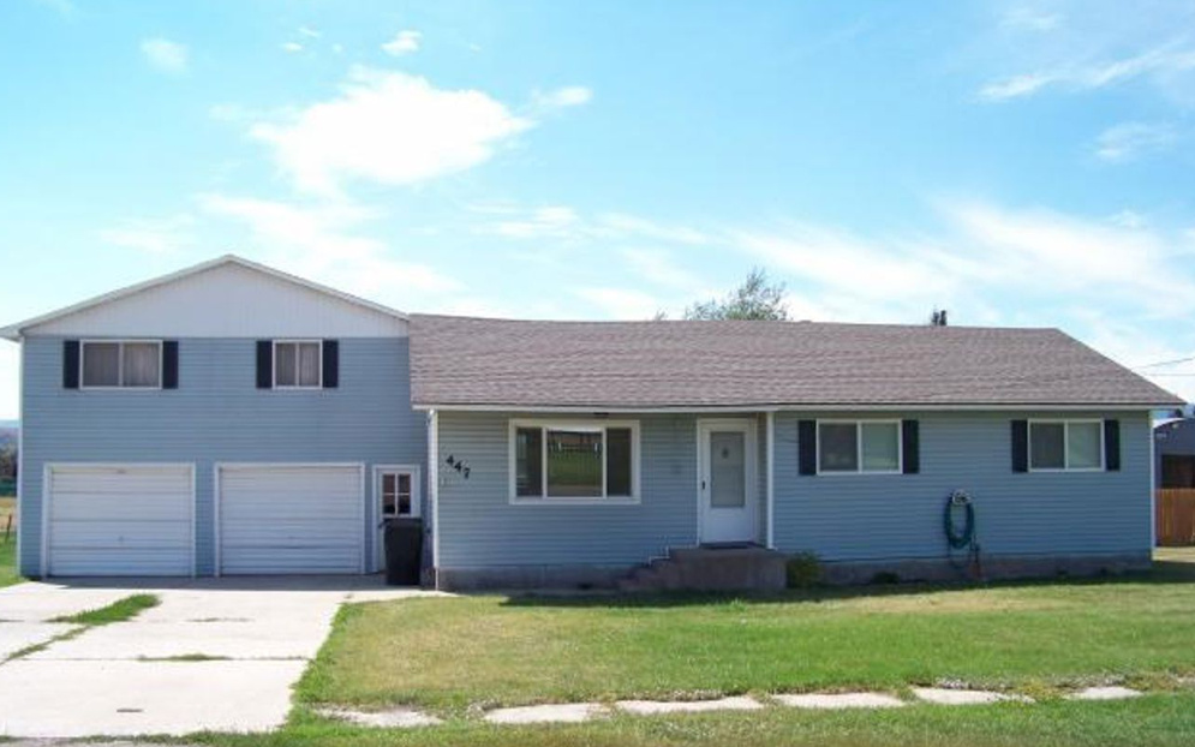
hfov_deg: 54.0
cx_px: 593
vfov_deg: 35.2
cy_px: 443
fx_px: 1173
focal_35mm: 36
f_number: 2.8
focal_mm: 5.85
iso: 64
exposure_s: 1/640
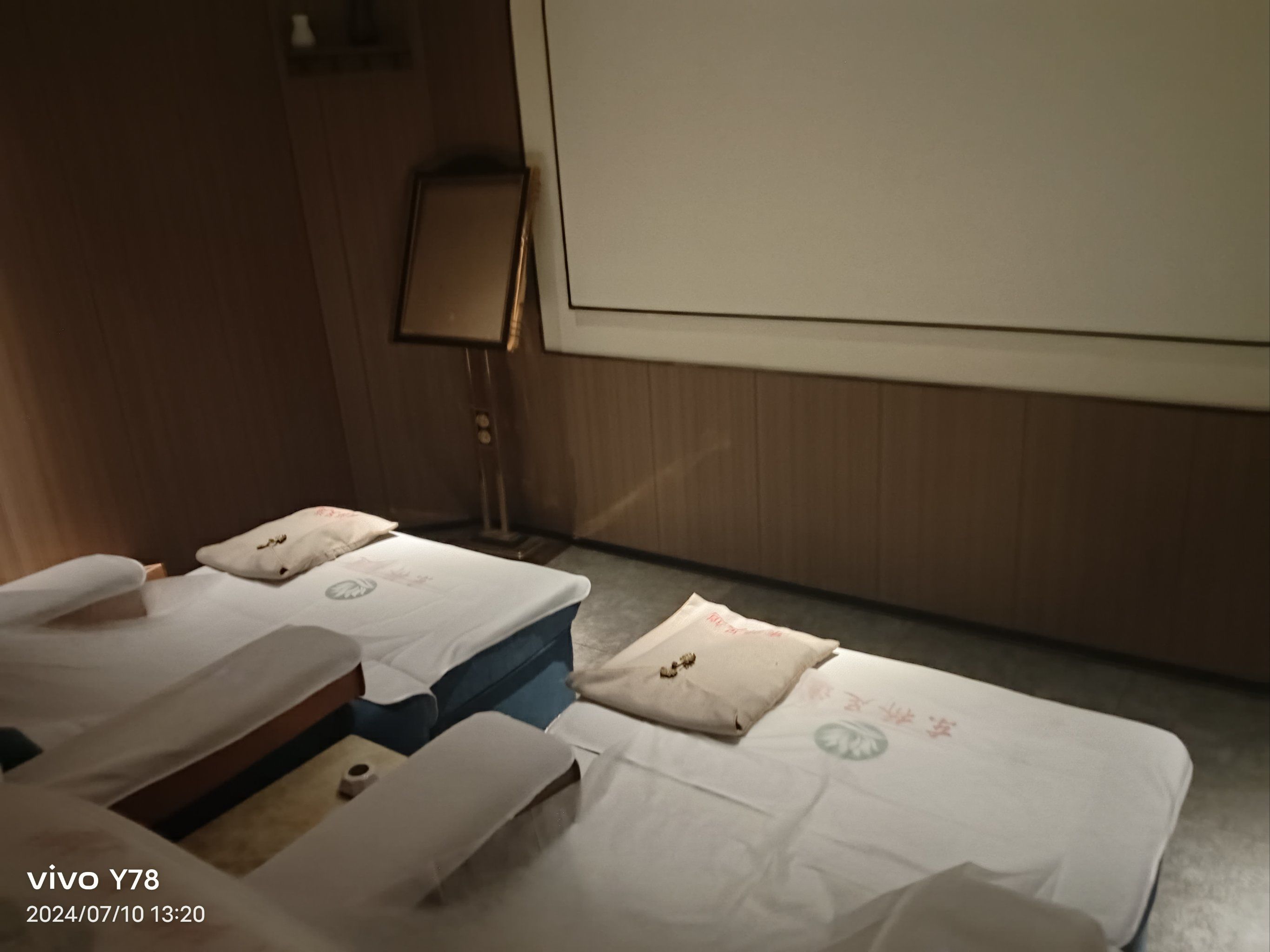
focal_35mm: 26
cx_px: 635
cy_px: 476
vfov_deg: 53.1
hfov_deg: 67.3
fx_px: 954
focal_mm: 4.05
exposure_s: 1/20
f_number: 1.8
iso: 3587
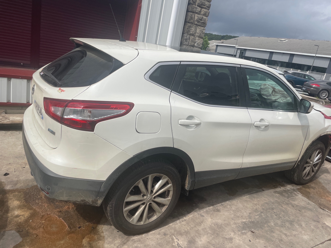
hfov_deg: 67.3
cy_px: 124
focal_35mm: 26
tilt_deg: -12.5
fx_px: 249
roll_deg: -9.3
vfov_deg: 53.1
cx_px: 166
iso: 32
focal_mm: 4.2
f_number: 1.6
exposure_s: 1/5814
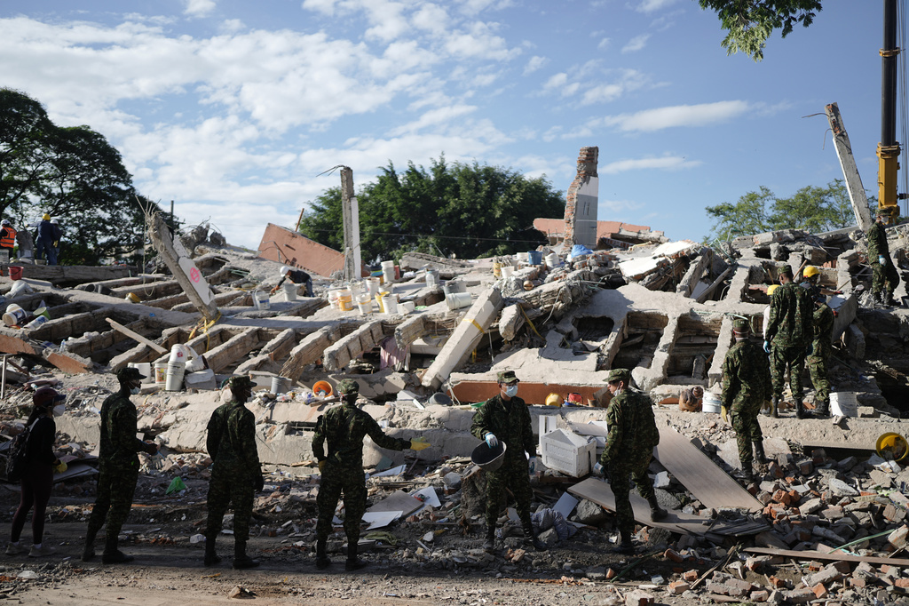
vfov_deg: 37.8
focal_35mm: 35
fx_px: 883
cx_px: 454
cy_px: 303
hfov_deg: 54.4
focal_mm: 35
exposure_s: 1/4000
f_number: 1.4
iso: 100
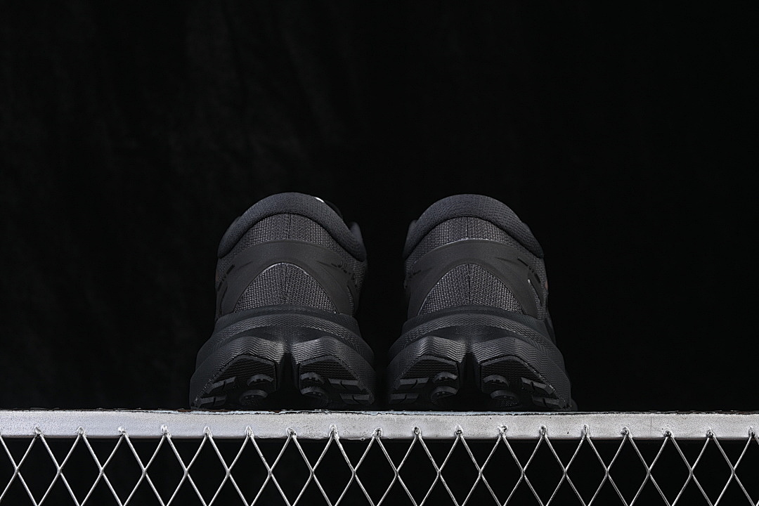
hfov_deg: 27.0
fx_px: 1581
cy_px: 253
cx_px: 380
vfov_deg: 18.2
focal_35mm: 75
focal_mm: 50
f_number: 6.3
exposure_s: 1/60
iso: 160
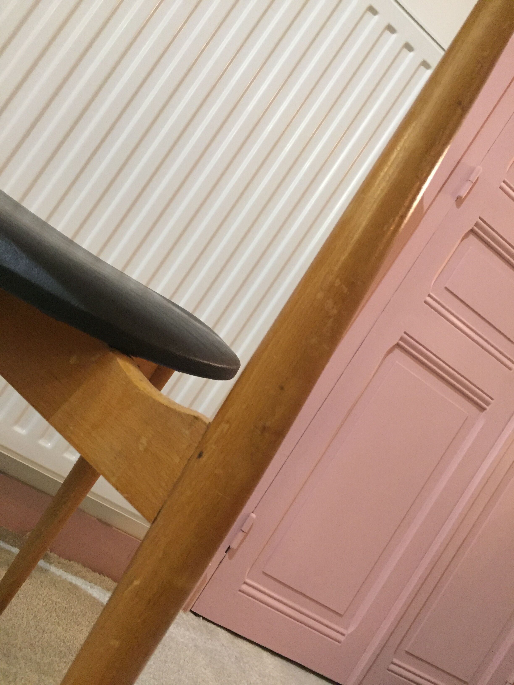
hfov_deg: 48.2
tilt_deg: +2.3
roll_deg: -32.9
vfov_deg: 61.7
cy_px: 342
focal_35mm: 29
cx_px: 257
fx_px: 574
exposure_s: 1/20
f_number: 2.2
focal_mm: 4.15
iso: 250
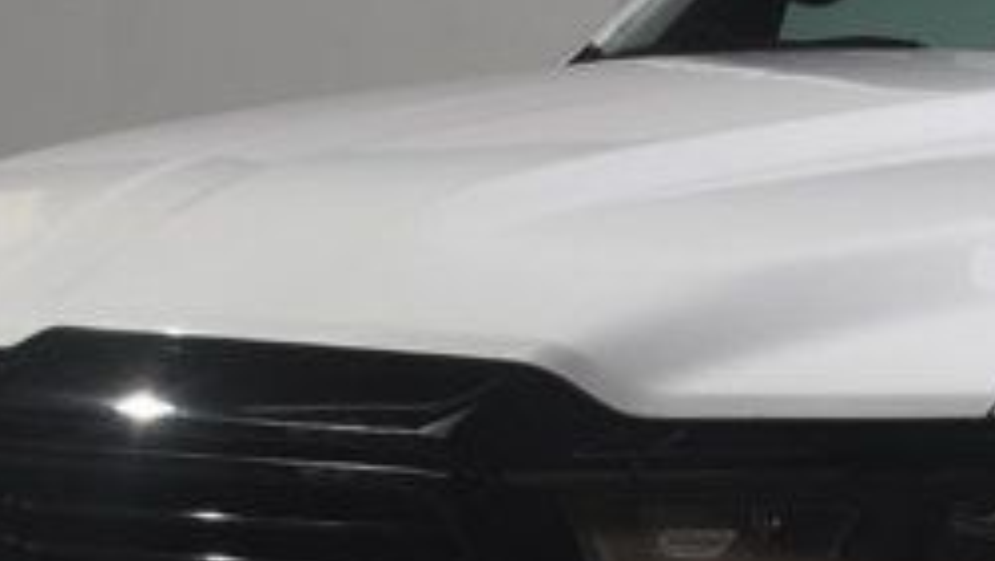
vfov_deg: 7.2
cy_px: 641
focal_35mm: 167
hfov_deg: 12.5
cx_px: 1305
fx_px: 4409
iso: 100
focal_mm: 26
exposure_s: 1/160
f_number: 13
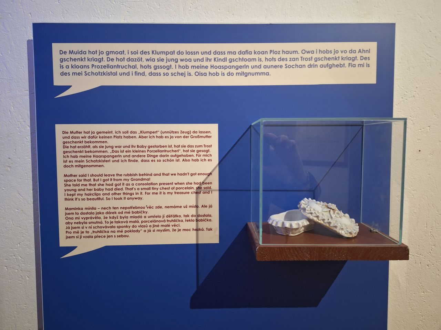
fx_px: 293
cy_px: 165
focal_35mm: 23
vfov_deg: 58.9
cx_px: 220
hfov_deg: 73.9
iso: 320
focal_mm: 5.54
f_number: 1.8
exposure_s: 1/25
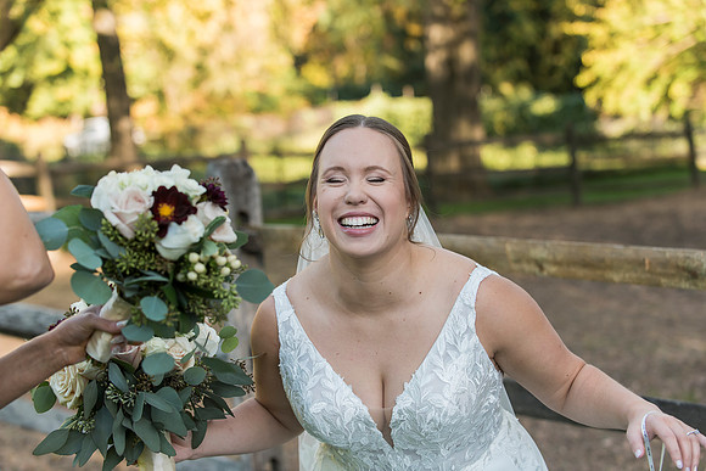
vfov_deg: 17.5
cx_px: 353
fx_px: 1530
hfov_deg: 26.0
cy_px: 236
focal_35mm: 78
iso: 800
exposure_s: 1/640
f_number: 4
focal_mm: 78
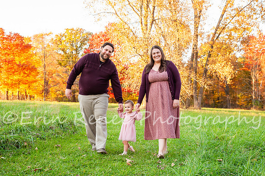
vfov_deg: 28.4
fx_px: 349
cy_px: 96
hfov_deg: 41.6
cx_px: 128
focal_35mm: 47
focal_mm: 42
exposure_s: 1/160
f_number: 4.5
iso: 400
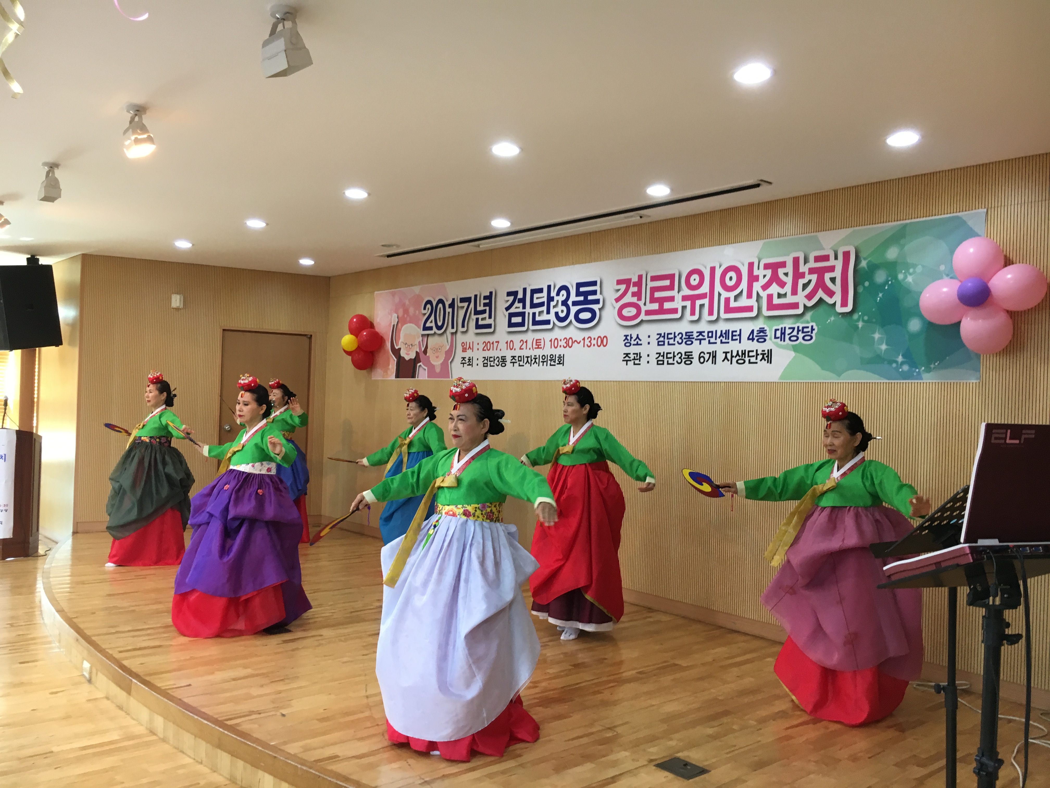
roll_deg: -1.6
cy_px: 394
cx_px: 525
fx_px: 880
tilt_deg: +0.8
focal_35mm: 29
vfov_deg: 48.2
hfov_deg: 61.7
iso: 64
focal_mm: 4.15
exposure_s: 1/30
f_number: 2.2
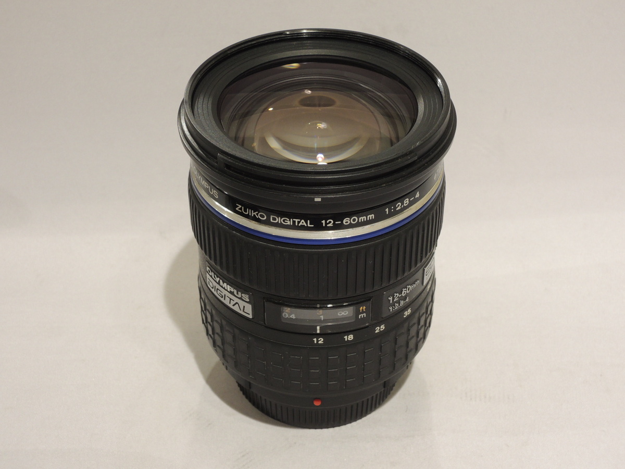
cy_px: 234
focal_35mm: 62
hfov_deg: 31.2
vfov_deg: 23.7
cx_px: 312
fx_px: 1119
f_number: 4.7
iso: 280
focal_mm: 11.1
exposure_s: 1/60
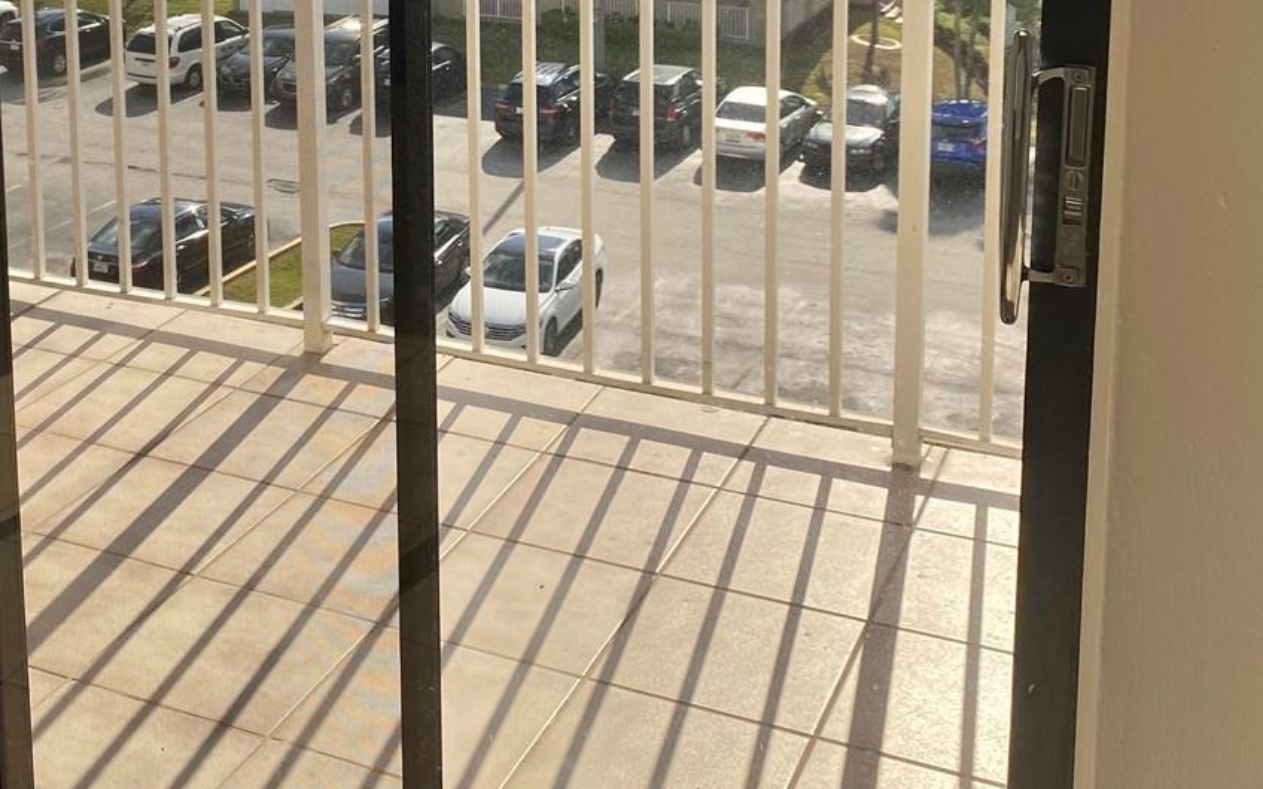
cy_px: -37
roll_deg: +0.3
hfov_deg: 38.1
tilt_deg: -10.2
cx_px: 354
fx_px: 1790
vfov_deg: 23.6
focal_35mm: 52
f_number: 1.8
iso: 32
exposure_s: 1/2463
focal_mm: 4.25
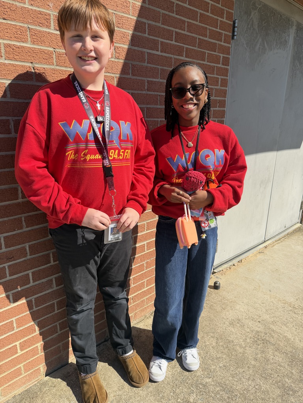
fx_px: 280
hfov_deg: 56.8
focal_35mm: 24
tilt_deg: -16.4
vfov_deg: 71.6
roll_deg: -1.9
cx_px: 152
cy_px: 202
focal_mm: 6.76
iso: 80
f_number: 1.78
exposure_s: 1/4167
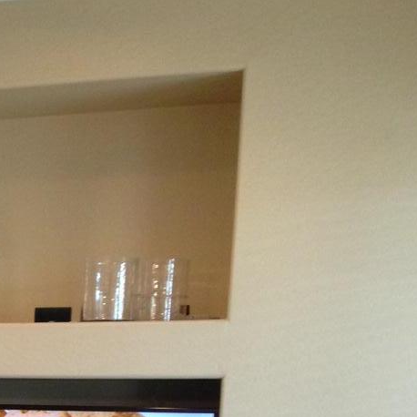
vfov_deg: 15.4
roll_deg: -1.5
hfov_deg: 15.8
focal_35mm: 104
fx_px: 1417
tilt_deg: -7.5
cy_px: 640
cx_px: -137
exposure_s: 1/20
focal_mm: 4.12
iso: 160
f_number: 2.4
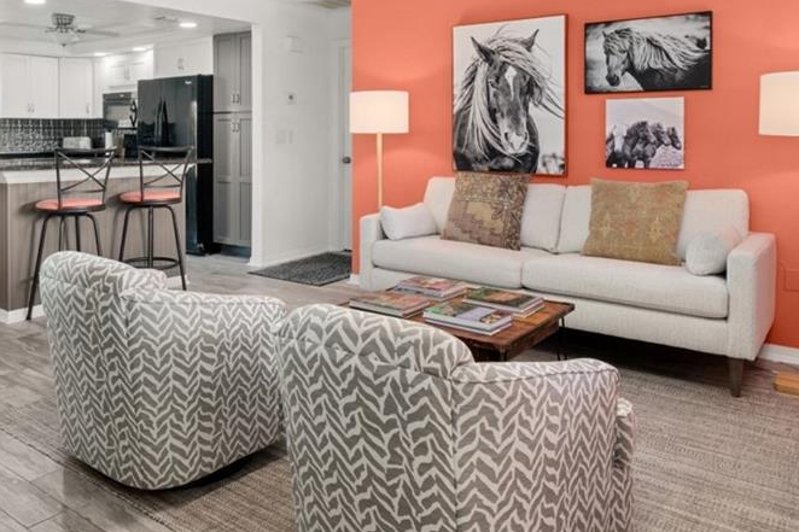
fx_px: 643
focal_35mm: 29
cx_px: 279
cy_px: 130
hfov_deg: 62.4
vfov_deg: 43.4
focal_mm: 12
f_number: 11
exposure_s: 1/1.67
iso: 400
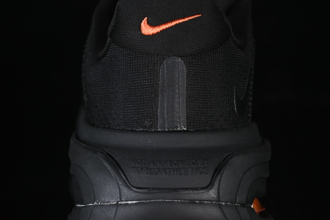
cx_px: 168
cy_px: 110
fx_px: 706
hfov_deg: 26.3
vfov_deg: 17.7
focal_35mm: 77
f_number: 6.3
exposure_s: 1/40
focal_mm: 50
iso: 160
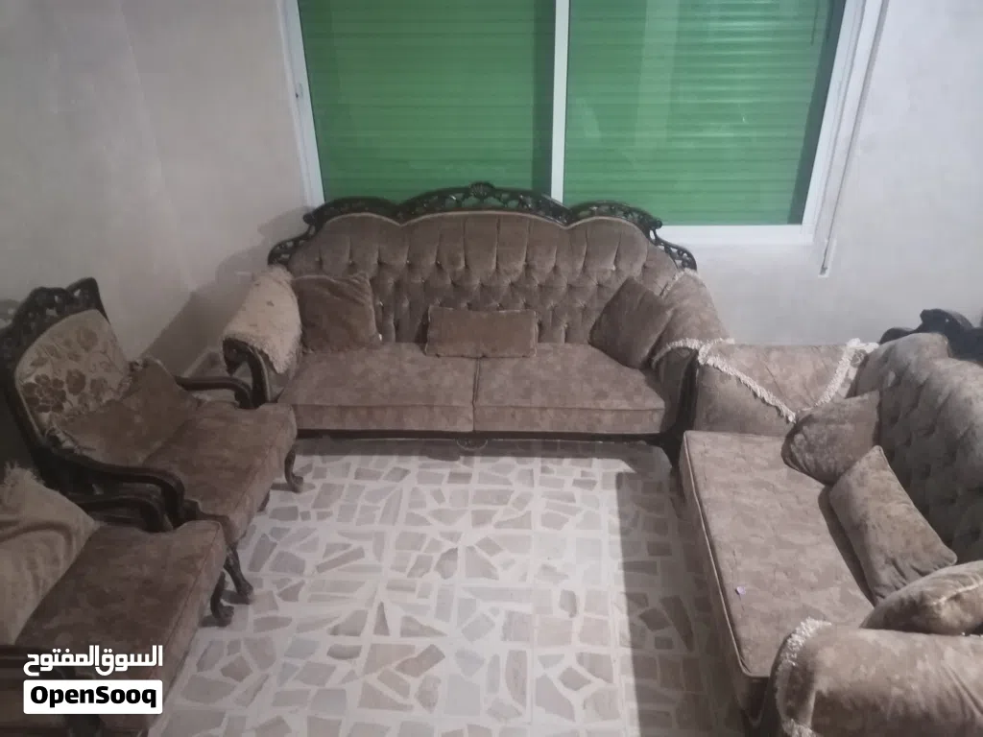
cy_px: 368
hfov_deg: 91.0
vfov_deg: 74.7
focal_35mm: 17
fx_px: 483
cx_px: 492
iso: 1250
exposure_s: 1/20
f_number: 1.8
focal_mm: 5.3
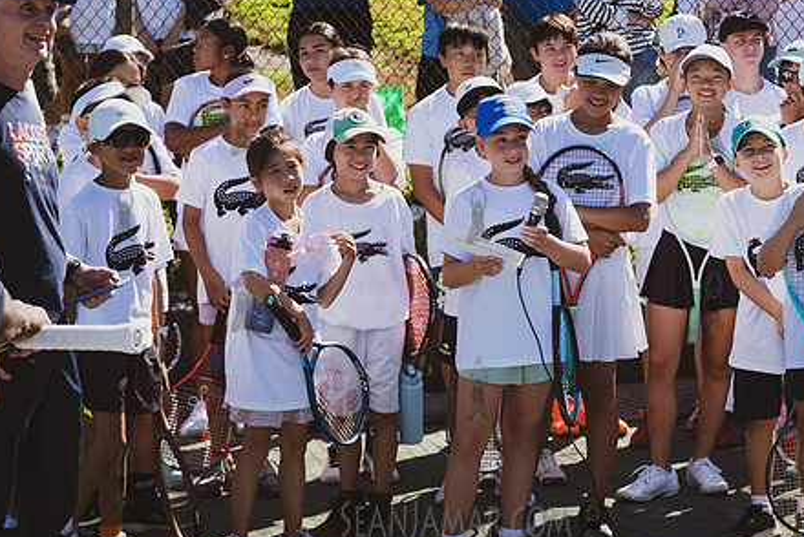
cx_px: 477
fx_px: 1944
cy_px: 211
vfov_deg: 15.7
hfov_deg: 23.3
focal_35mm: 87
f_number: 5.6
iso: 200
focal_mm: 66
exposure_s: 1/500
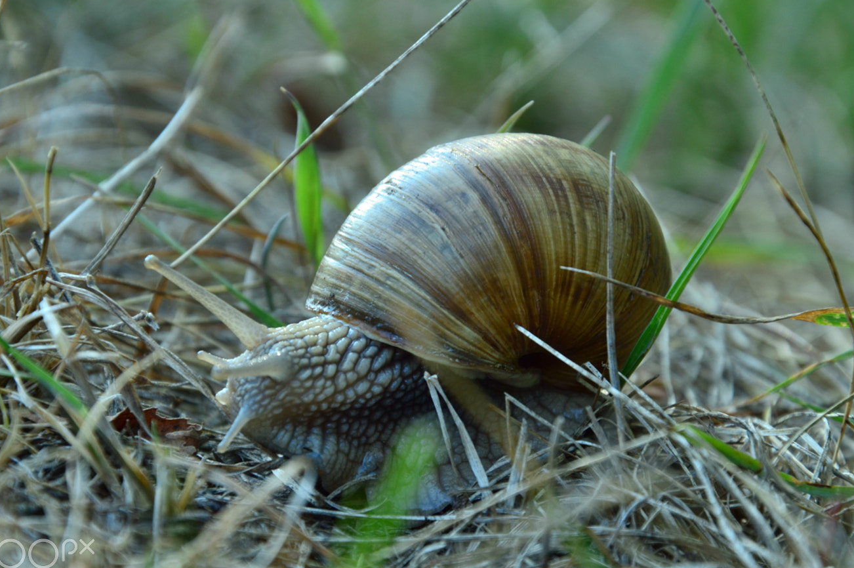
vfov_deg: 7.1
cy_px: 291
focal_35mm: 194
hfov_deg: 10.6
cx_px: 457
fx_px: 4589
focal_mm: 105
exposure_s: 1/100
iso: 400
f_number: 8
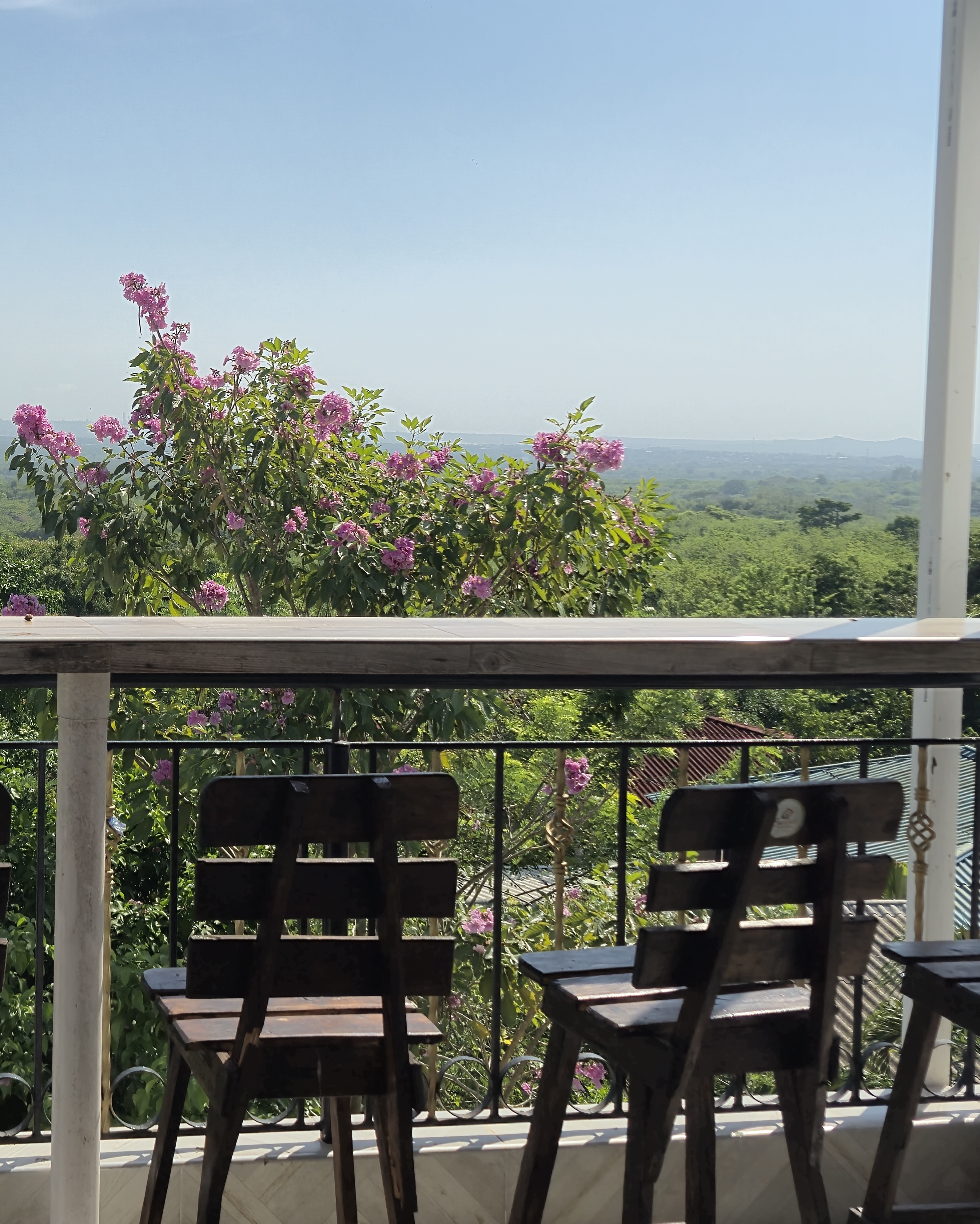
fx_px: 1668
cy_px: 476
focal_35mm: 46
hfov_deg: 30.7
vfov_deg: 40.1
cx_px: 35
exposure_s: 1/2732
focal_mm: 5.4
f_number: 1.8
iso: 25
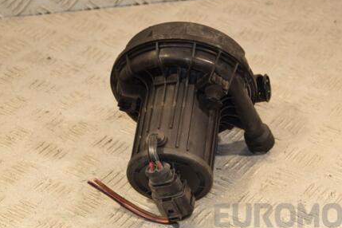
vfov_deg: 13.0
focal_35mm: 105
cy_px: 109
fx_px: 997
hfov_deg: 19.4
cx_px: 199
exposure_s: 1/200
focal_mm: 50
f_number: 5.6
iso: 800
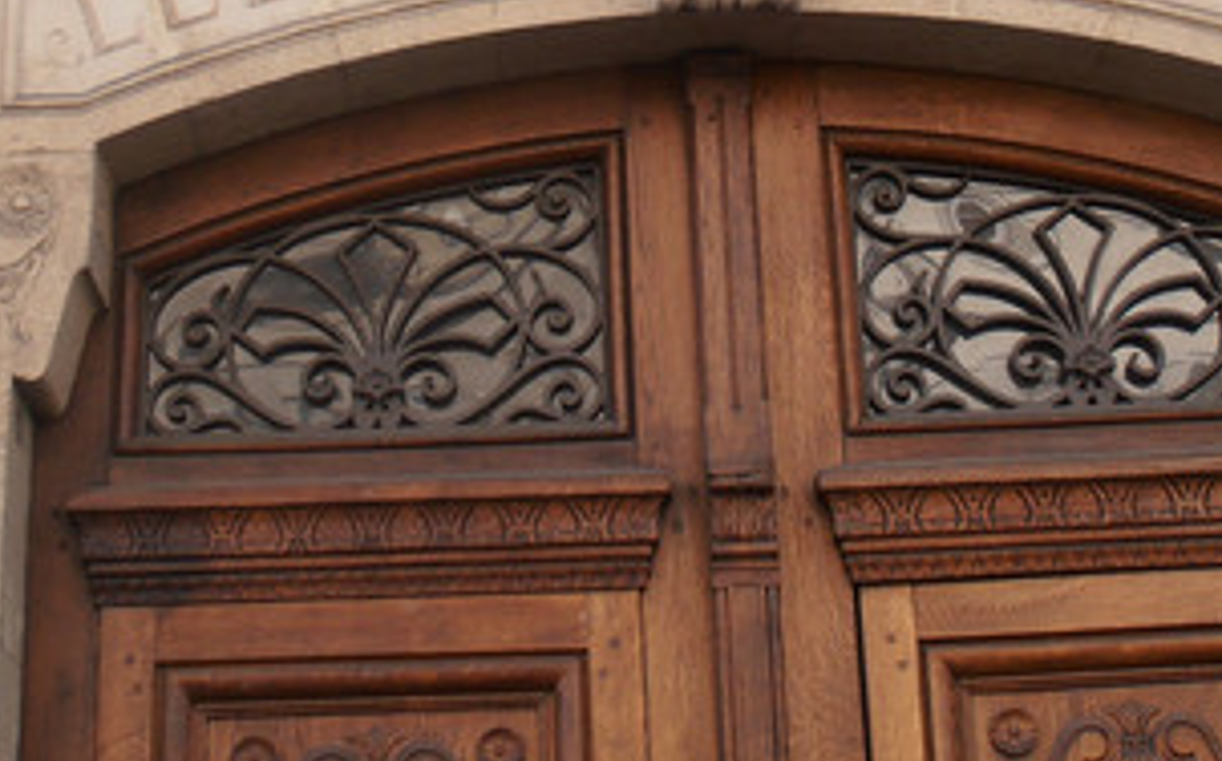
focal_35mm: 99
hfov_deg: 21.0
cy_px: -49
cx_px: 728
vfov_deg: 13.0
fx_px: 3293
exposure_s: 1/200
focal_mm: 7.87
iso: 80
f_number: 4.2
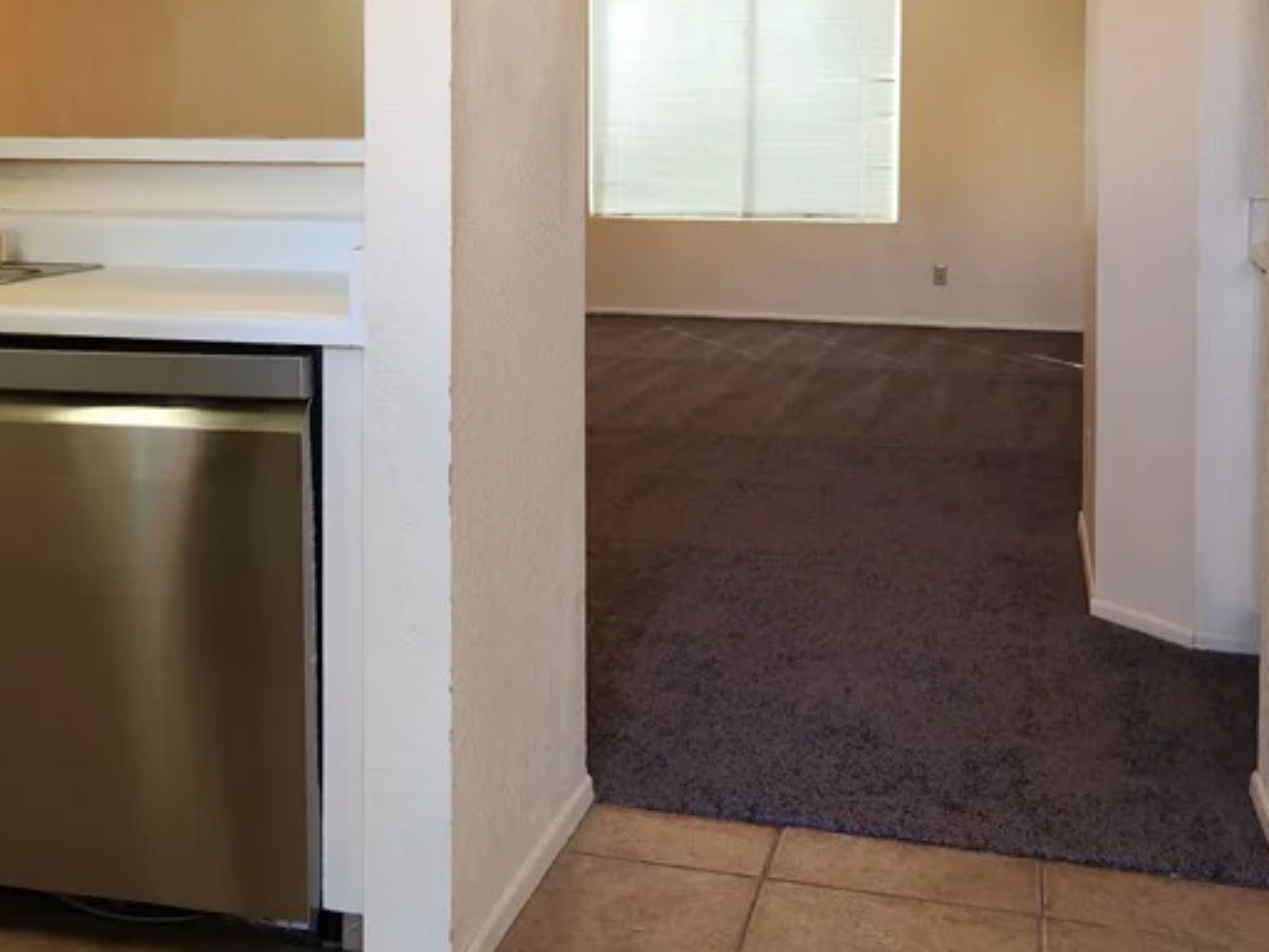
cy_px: 174
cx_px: 498
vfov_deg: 30.6
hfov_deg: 41.0
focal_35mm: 46
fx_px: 1686
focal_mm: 5.4
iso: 80
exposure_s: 1/120
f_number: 1.8
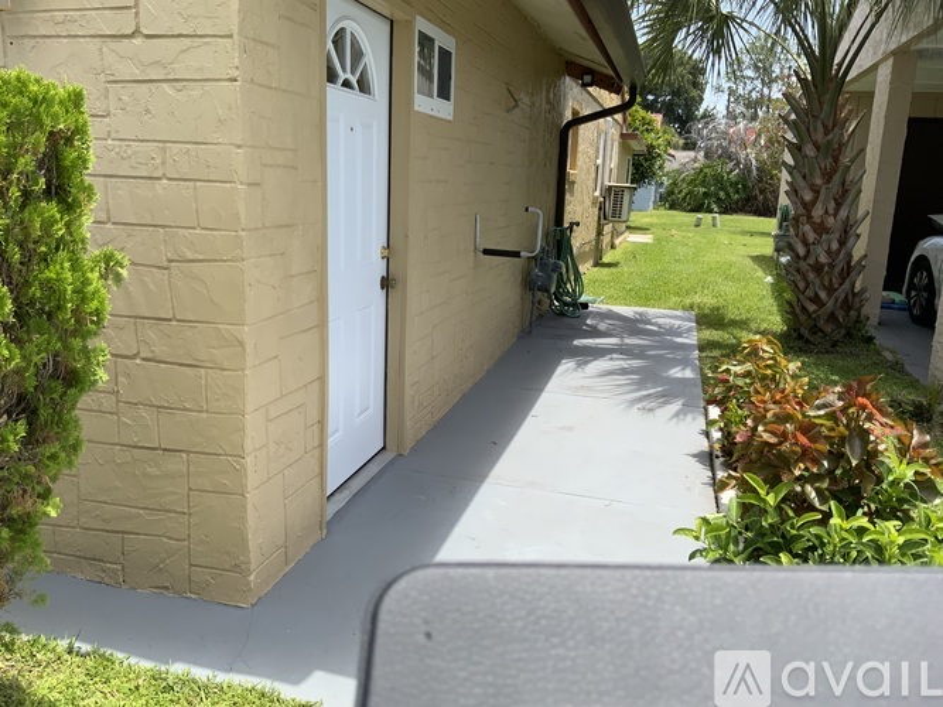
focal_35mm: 29
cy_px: 354
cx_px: 472
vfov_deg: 48.2
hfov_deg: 61.7
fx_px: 790
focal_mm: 3
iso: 16
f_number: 1.8
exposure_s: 1/929
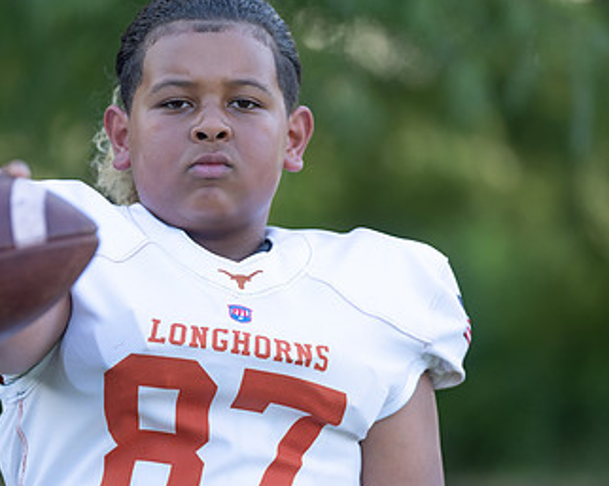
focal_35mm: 247
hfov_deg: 7.8
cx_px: 212
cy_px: 252
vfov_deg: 6.3
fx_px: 4448
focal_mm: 146
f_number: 2.8
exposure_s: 1/400
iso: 200
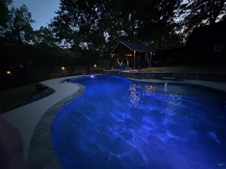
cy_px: 84
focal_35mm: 14
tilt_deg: -13.2
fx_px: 91
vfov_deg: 85.7
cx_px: 113
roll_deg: +2.5
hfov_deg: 102.1
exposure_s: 1/30
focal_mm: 2.22
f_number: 2.2
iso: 2000
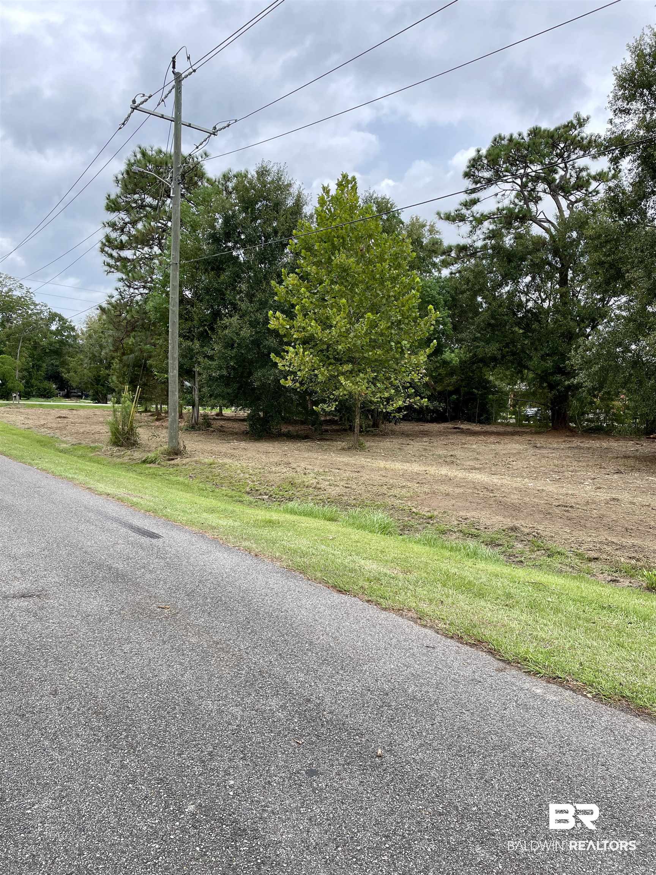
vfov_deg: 67.3
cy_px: 438
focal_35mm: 26
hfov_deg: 53.1
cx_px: 328
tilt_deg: -2.0
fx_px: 657
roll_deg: -1.2
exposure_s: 1/558
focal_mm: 4.2
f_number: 1.6
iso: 32
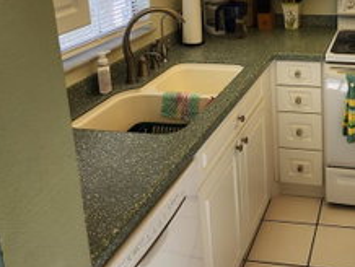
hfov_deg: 40.0
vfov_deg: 30.7
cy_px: 24
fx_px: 462
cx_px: 294
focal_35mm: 45
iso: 20
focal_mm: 6.4
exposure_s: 1/120
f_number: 1.8
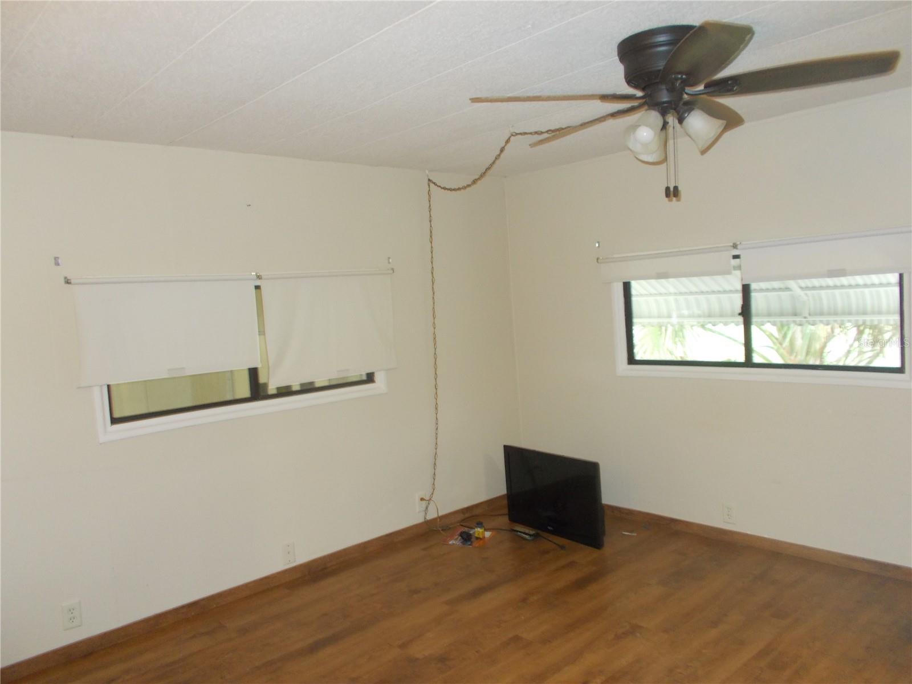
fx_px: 685
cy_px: 342
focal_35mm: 26
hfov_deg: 67.3
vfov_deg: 53.1
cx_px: 456
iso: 220
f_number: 3.2
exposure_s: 1/25
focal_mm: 4.6
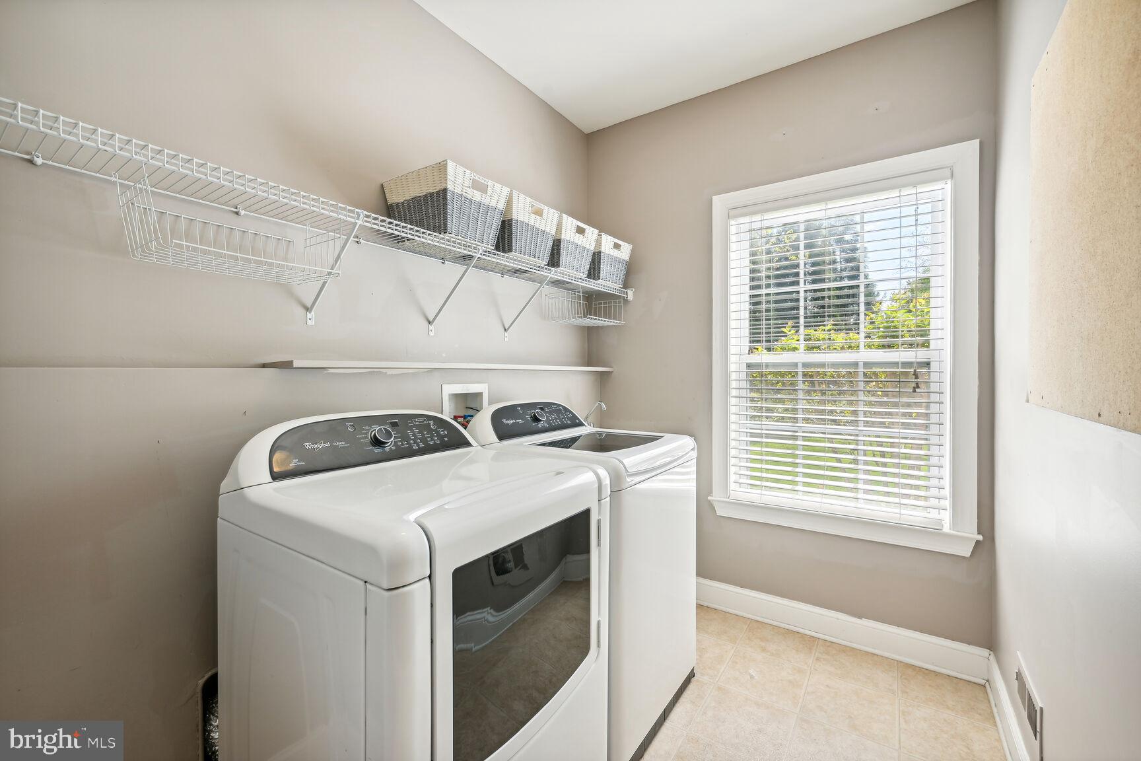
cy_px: 380
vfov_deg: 79.2
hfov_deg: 102.3
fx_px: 460
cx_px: 570
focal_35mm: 14
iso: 200
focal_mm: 14.5
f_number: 8
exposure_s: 1/30
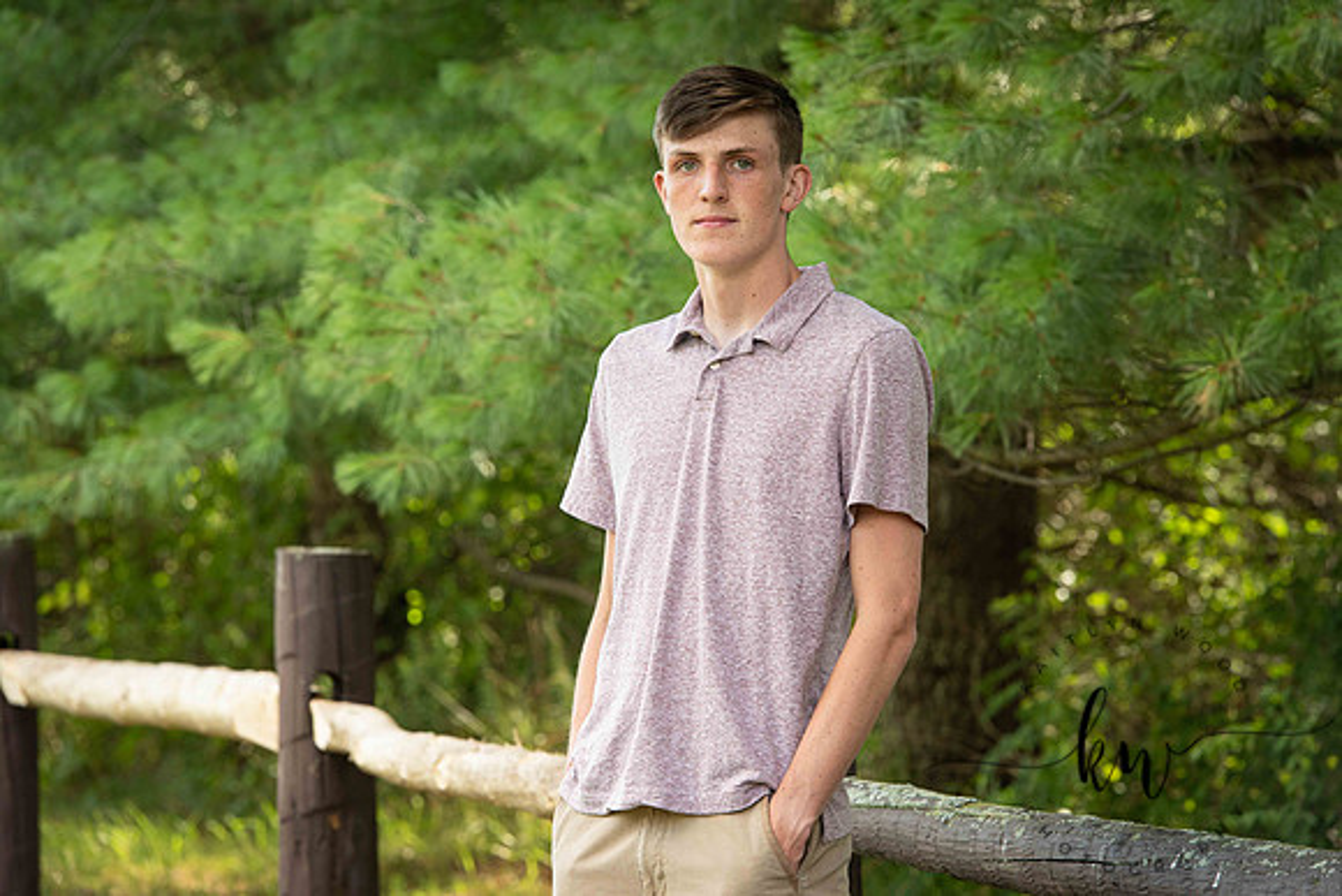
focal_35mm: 165
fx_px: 6152
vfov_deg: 8.3
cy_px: 448
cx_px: 671
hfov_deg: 12.4
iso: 500
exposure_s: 1/200
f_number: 6.3
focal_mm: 165
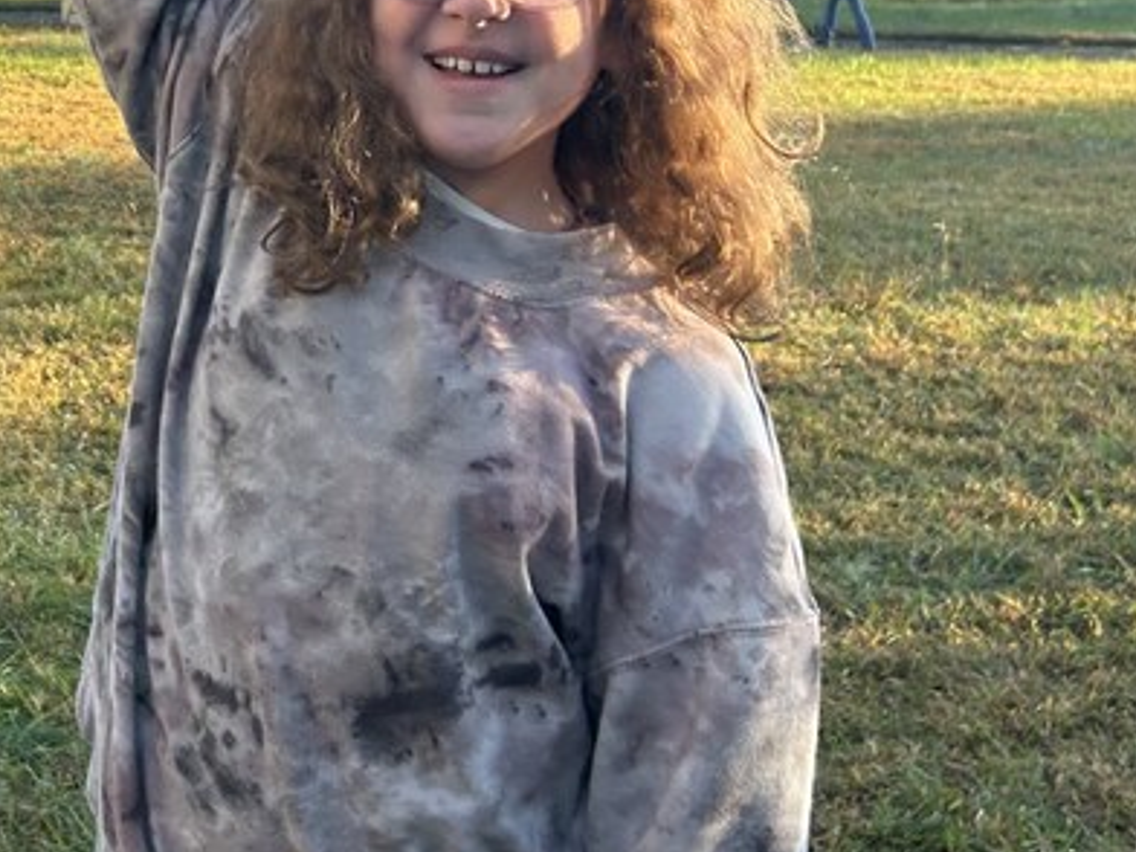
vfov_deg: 21.0
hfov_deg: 27.4
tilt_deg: -0.2
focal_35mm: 68
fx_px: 2232
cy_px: 46
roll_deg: -1.0
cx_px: 90
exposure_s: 1/646
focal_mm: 5.7
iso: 50
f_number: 1.5
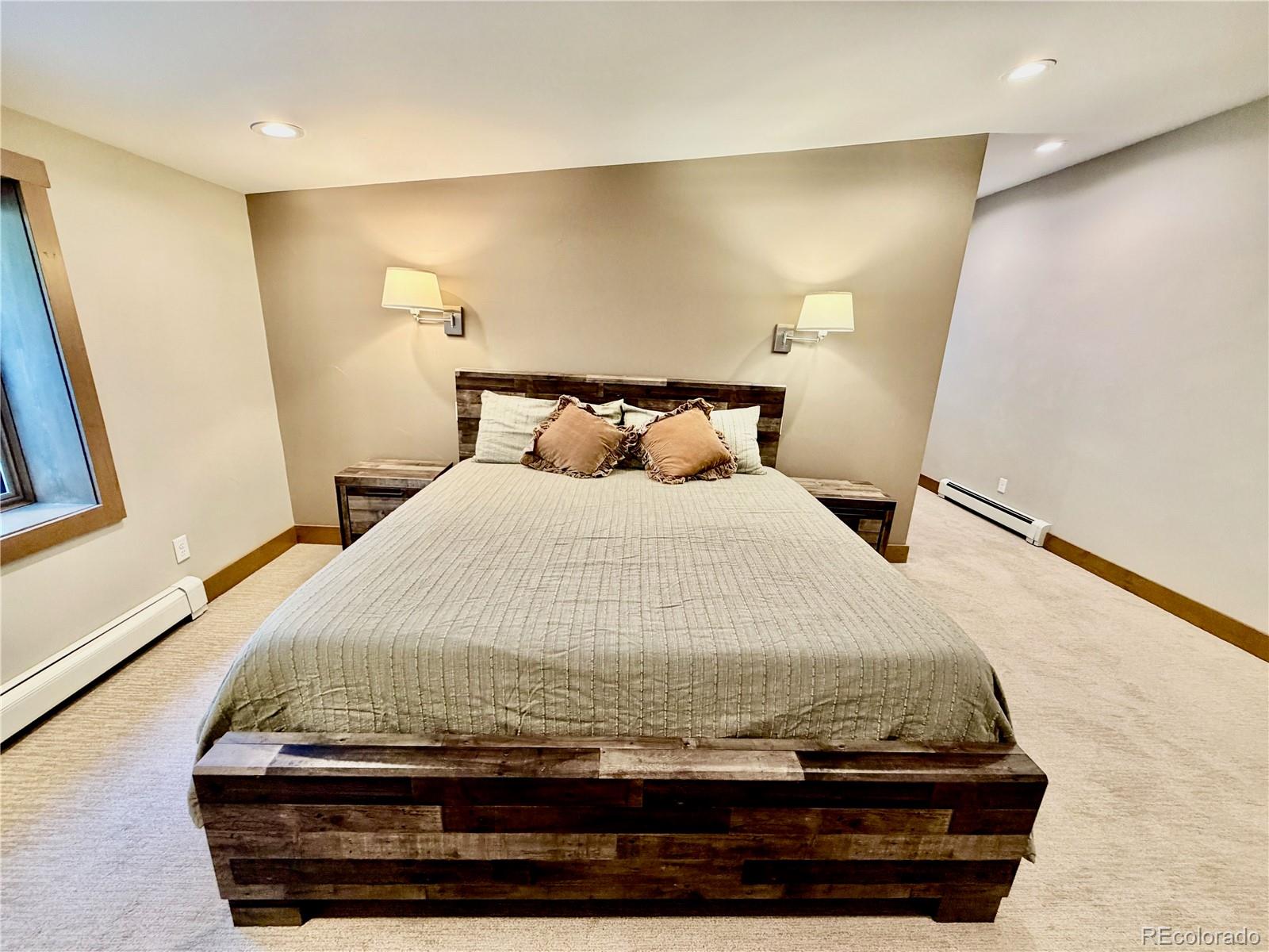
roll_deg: -1.8
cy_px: 476
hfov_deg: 102.1
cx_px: 634
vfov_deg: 85.7
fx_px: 513
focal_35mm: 14
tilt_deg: -15.5
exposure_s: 1/60
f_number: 2.2
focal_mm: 2.22
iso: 320
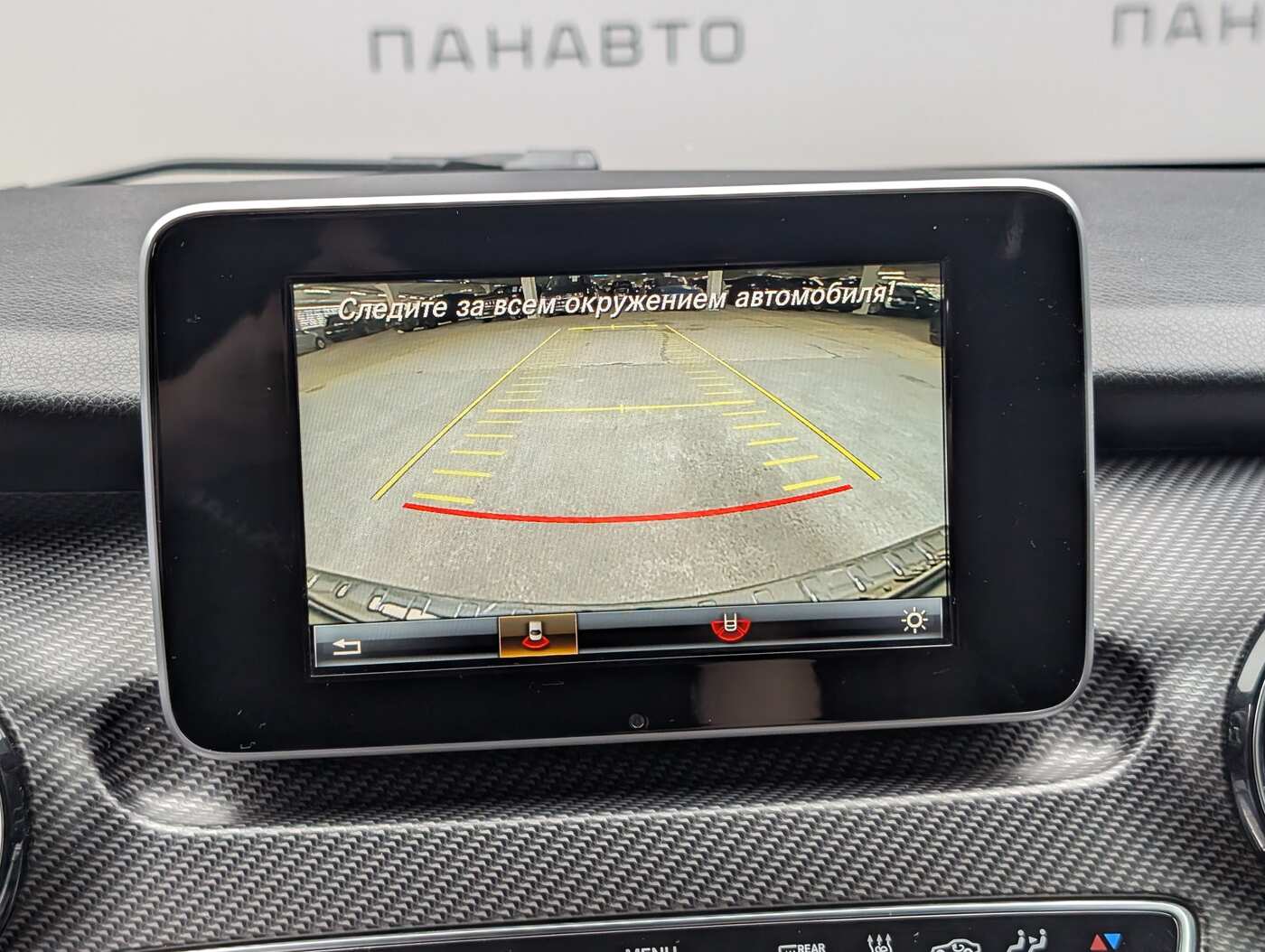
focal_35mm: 49
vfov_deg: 29.7
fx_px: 1793
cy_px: 476
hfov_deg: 38.9
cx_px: 632
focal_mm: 6.9
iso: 211
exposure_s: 1/194
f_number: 1.68
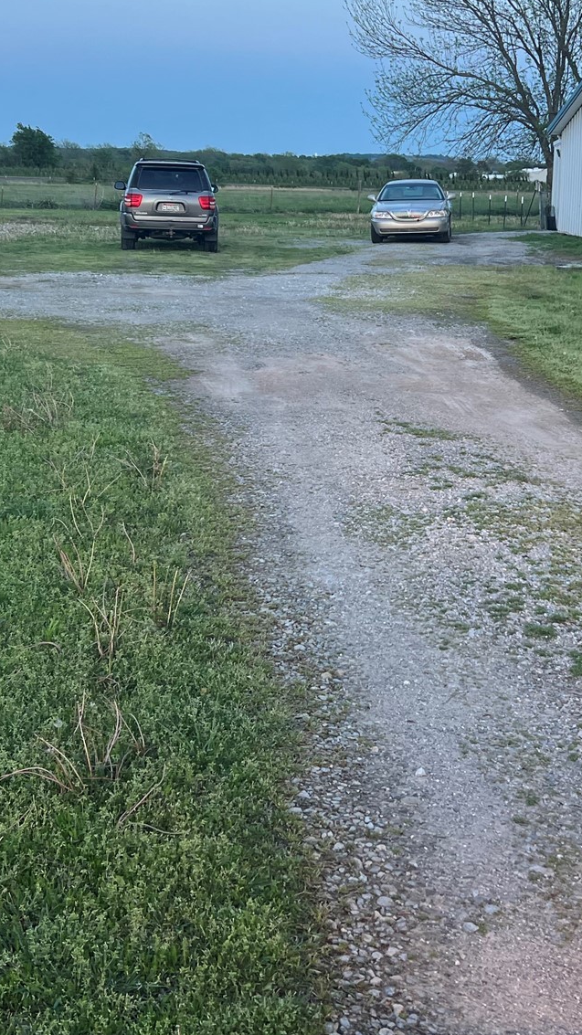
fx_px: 1317
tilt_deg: -8.9
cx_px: 390
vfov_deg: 42.5
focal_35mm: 48
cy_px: 382
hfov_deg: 24.8
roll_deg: -2.0
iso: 100
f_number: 1.5
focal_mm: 5.7
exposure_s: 1/121
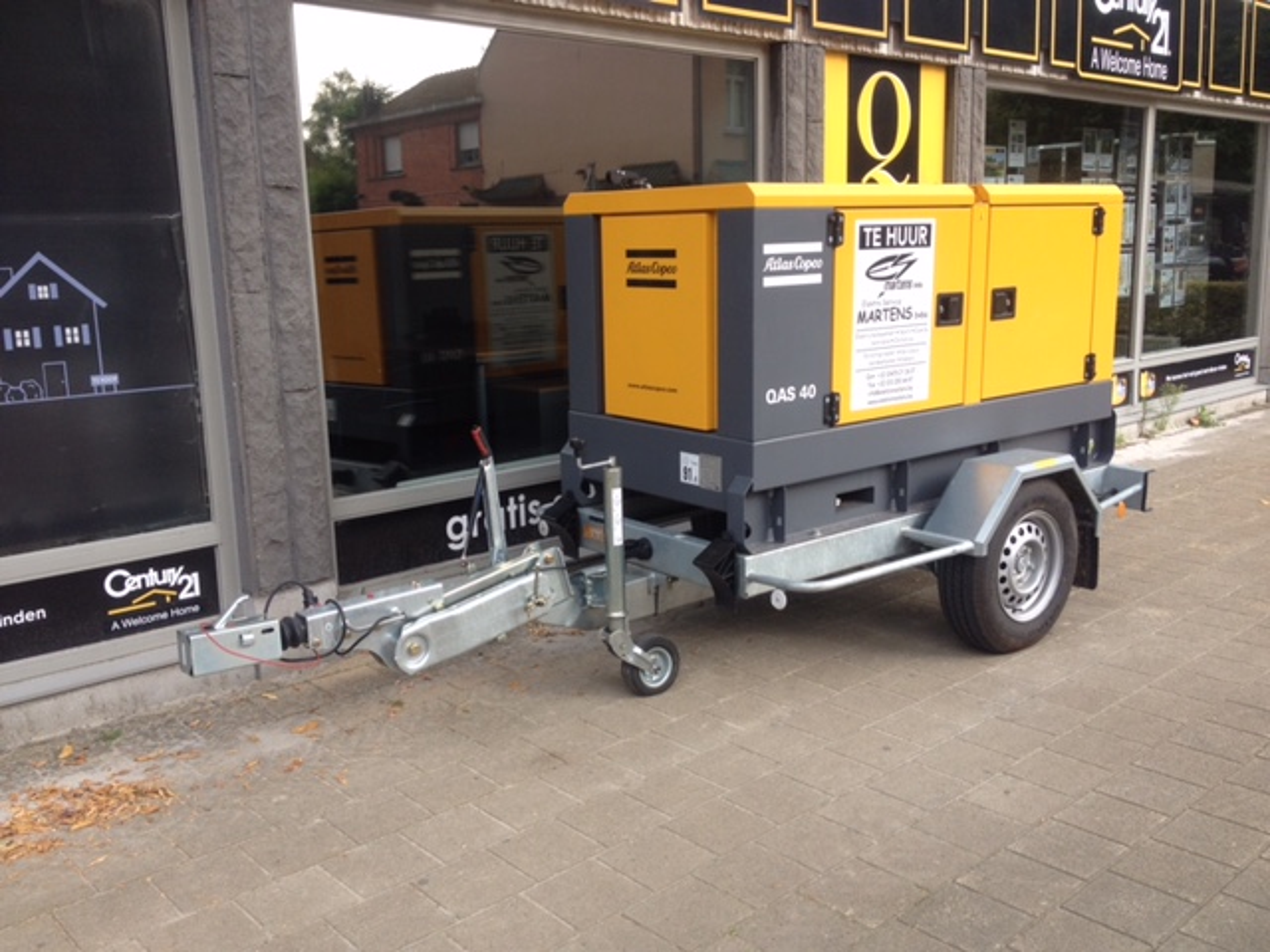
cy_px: 476
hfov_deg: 52.6
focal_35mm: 35
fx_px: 1284
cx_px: 635
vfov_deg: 40.7
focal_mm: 4.28
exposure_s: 1/334
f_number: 2.4
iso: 50
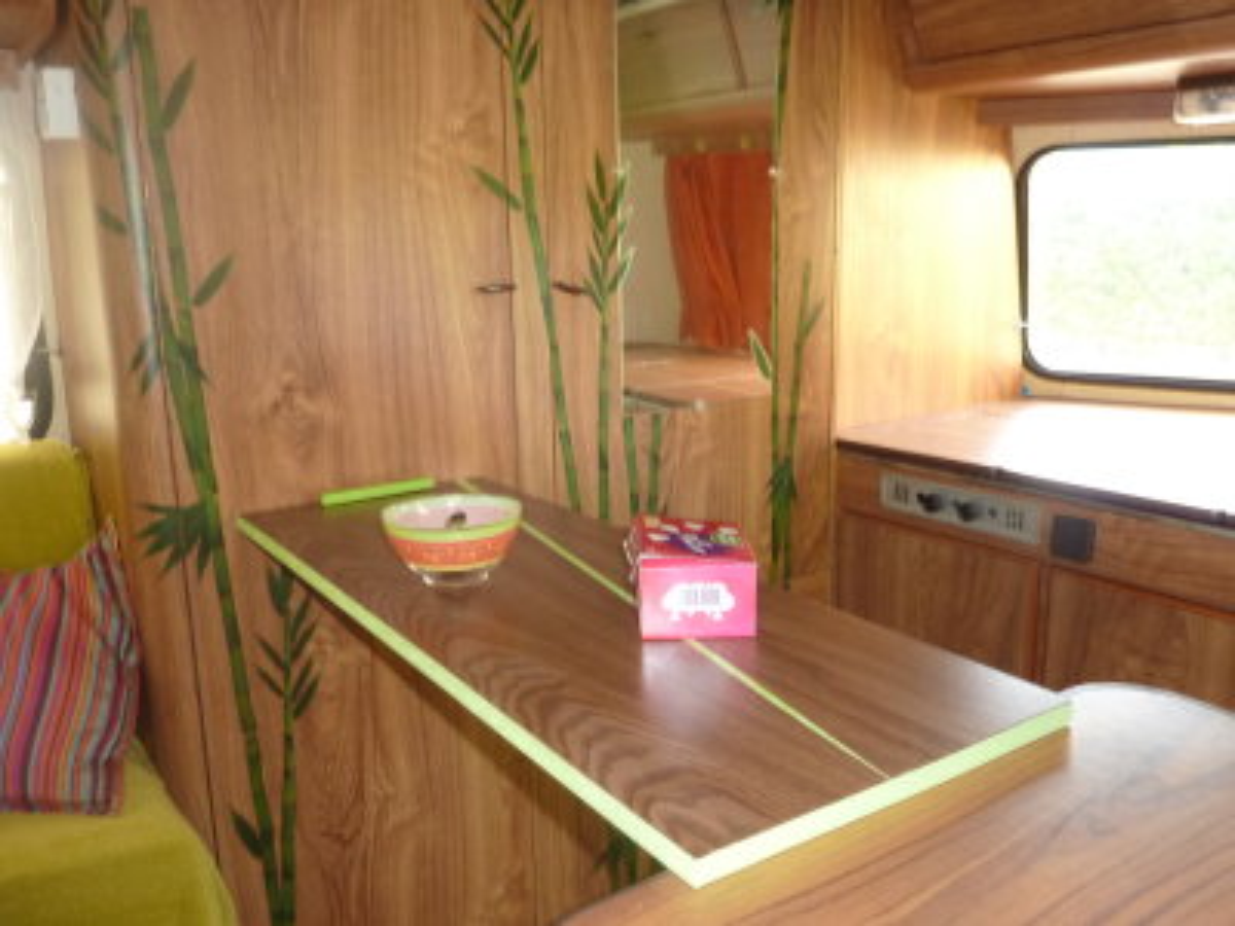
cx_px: 618
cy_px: 463
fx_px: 1035
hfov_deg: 61.7
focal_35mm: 29
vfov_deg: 48.2
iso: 200
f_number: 3.3
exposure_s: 1/8
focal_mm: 4.1
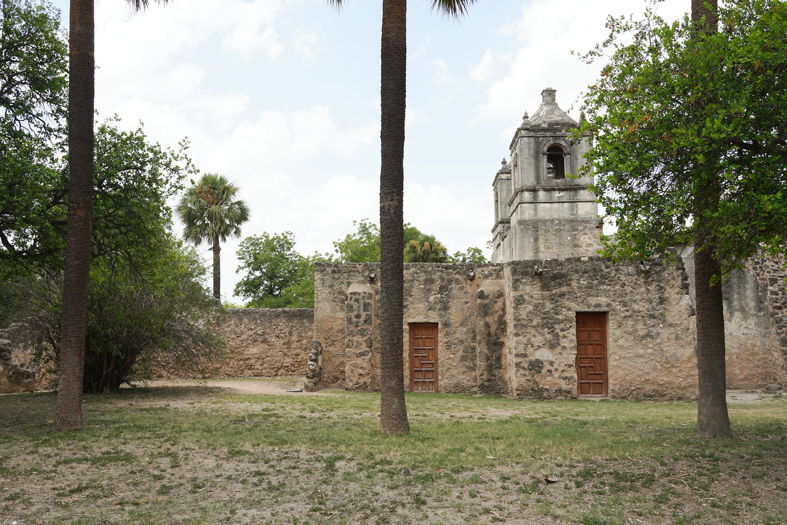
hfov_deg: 57.2
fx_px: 721
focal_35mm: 33
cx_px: 394
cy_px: 262
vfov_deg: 40.0
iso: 100
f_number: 10
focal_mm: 33
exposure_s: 1/100
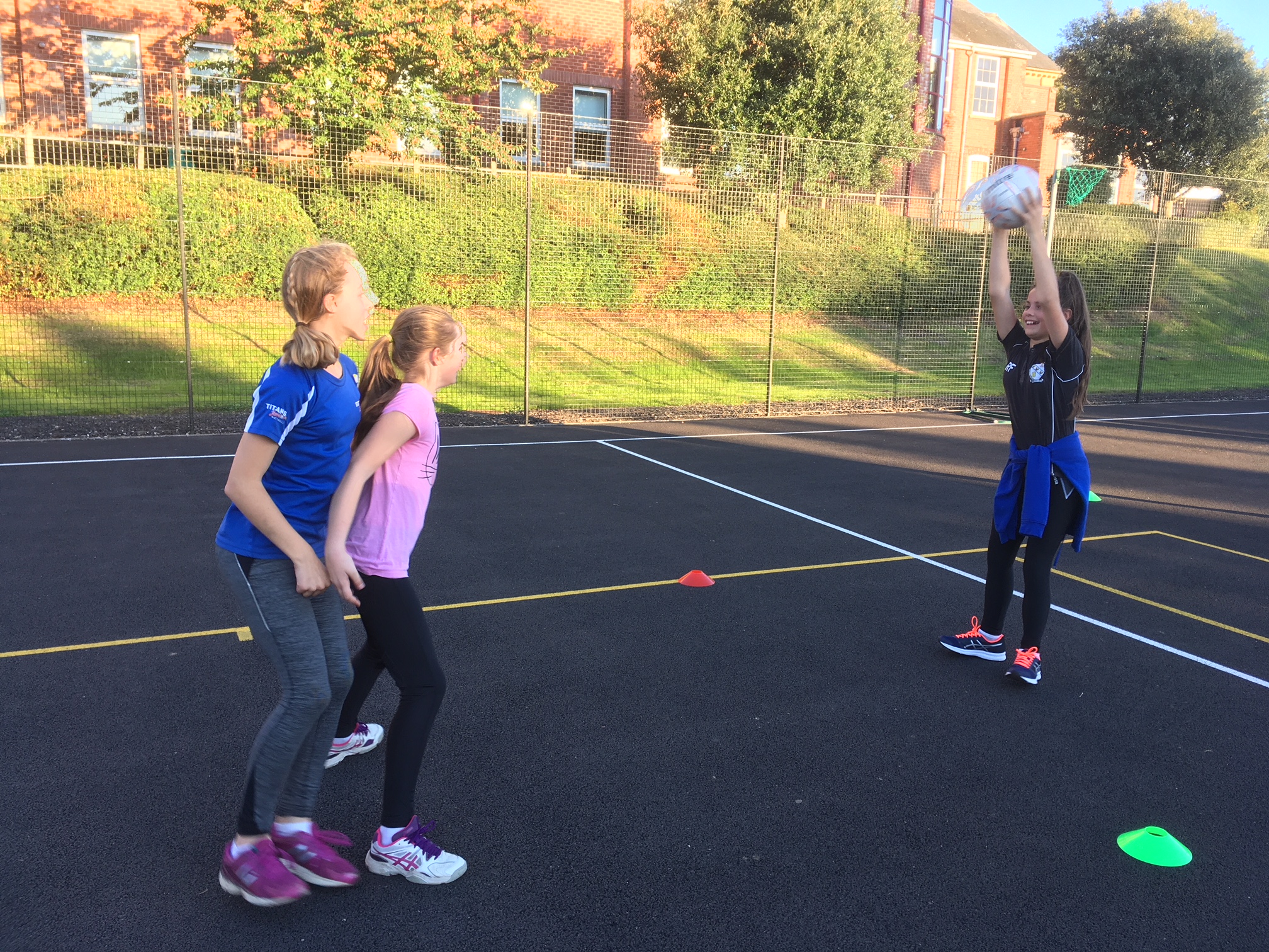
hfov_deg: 61.7
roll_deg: -1.6
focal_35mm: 29
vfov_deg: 48.2
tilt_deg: -10.3
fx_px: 1063
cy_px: 476
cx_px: 634
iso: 25
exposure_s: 1/100
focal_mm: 4.15
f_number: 2.2
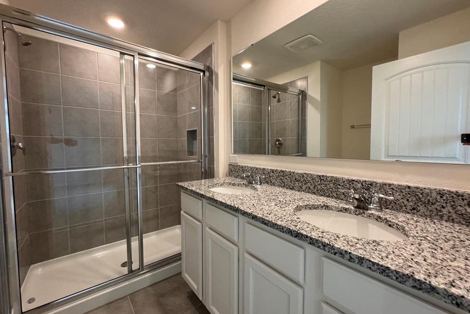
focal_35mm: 15
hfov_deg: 100.4
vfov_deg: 77.3
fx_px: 196
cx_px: 232
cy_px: 156
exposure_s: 1/120
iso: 320
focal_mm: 2.22
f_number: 2.2
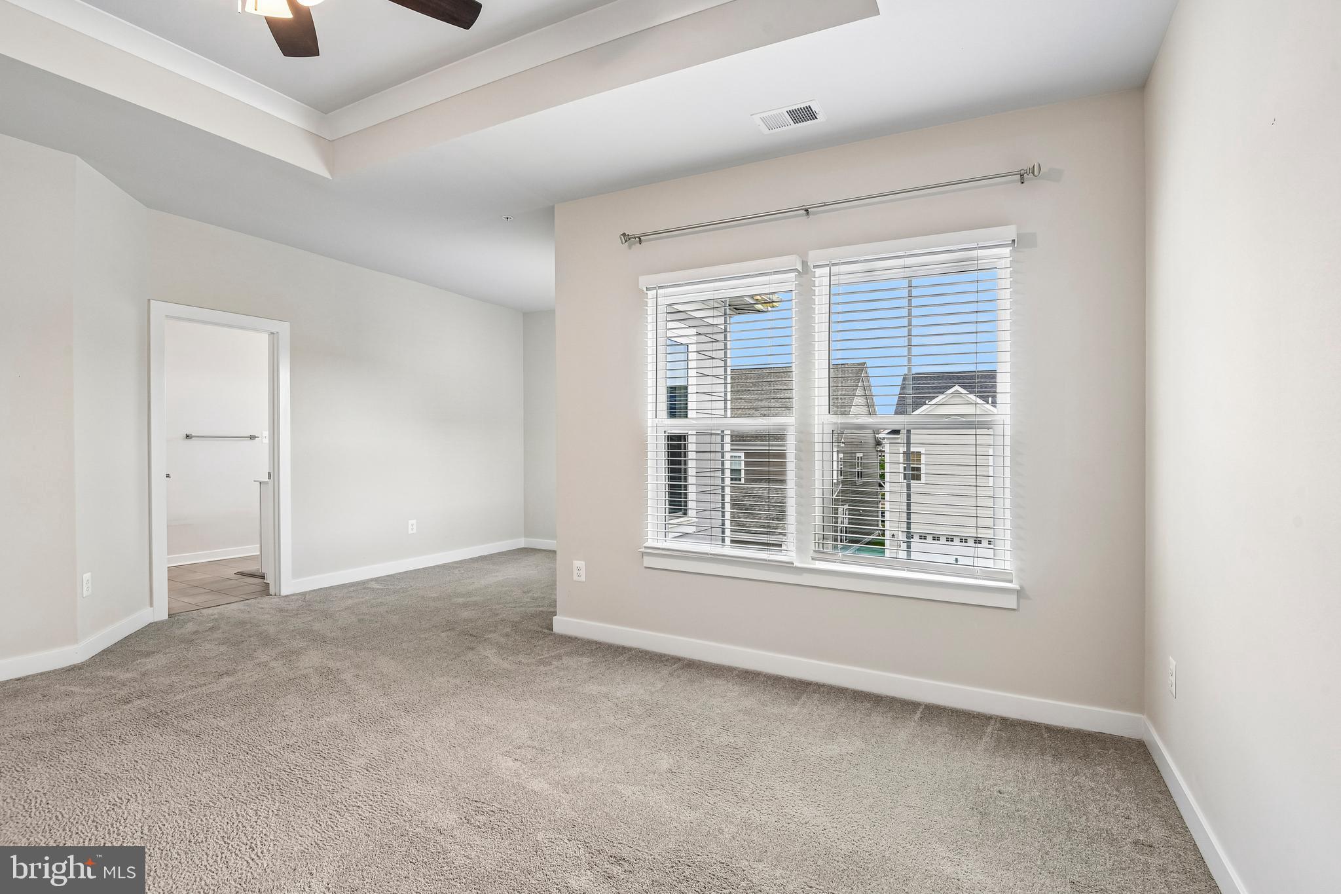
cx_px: 670
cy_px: 447
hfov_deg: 96.7
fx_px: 596
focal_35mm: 16
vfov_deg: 73.7
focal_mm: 16
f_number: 8
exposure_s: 1/25
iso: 400
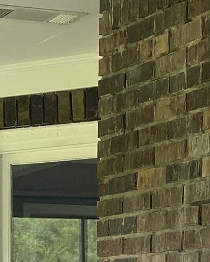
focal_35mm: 166
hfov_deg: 9.3
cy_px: 341
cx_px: 11
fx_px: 1290
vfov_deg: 11.3
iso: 100
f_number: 1.8
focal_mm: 4.25
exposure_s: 1/121
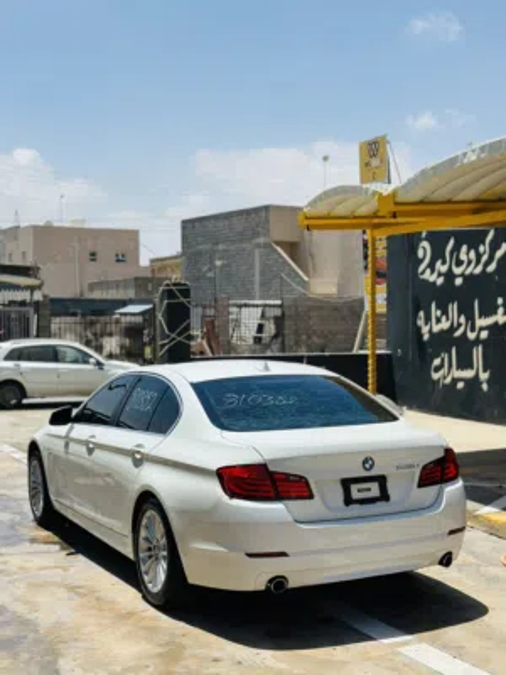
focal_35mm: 48
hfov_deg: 30.3
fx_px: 936
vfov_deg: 39.7
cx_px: 253
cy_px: 338
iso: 80
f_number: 1.78
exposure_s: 1/6211
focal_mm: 6.86
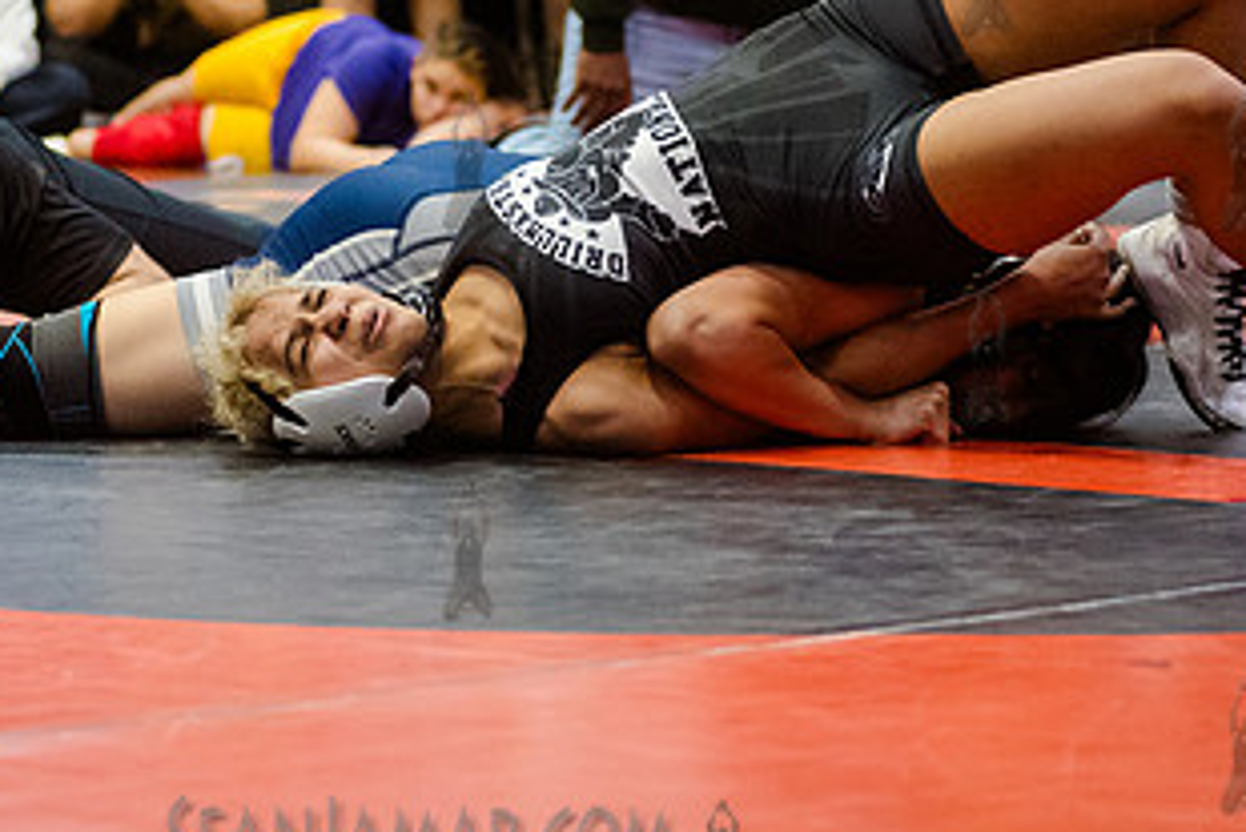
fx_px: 5782
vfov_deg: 8.2
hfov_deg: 12.3
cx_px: 601
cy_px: 248
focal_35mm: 167
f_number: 3.5
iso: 8000
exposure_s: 1/400
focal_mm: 80
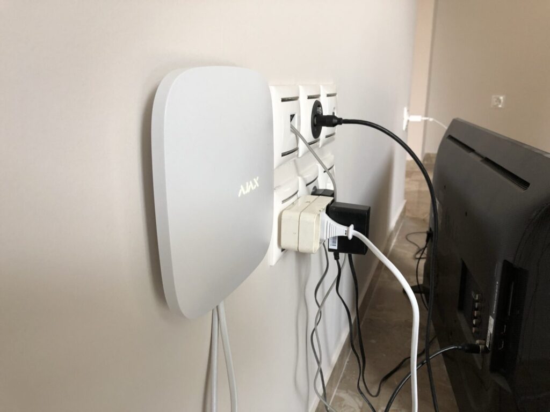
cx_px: 275
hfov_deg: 63.4
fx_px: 445
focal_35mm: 28
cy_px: 206
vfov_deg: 49.7
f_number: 1.8
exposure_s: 1/20
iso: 40
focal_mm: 3.99
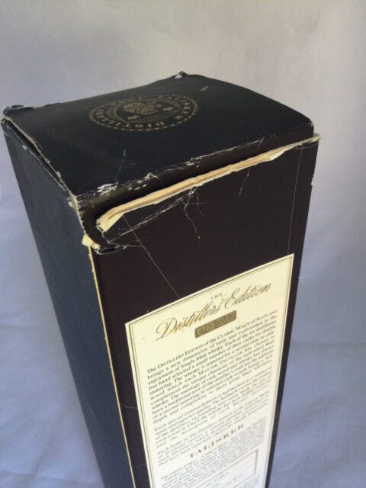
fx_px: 437
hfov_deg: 45.4
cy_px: 244
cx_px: 183
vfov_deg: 58.4
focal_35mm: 31
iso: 100
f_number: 2.4
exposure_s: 1/33
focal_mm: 3.3
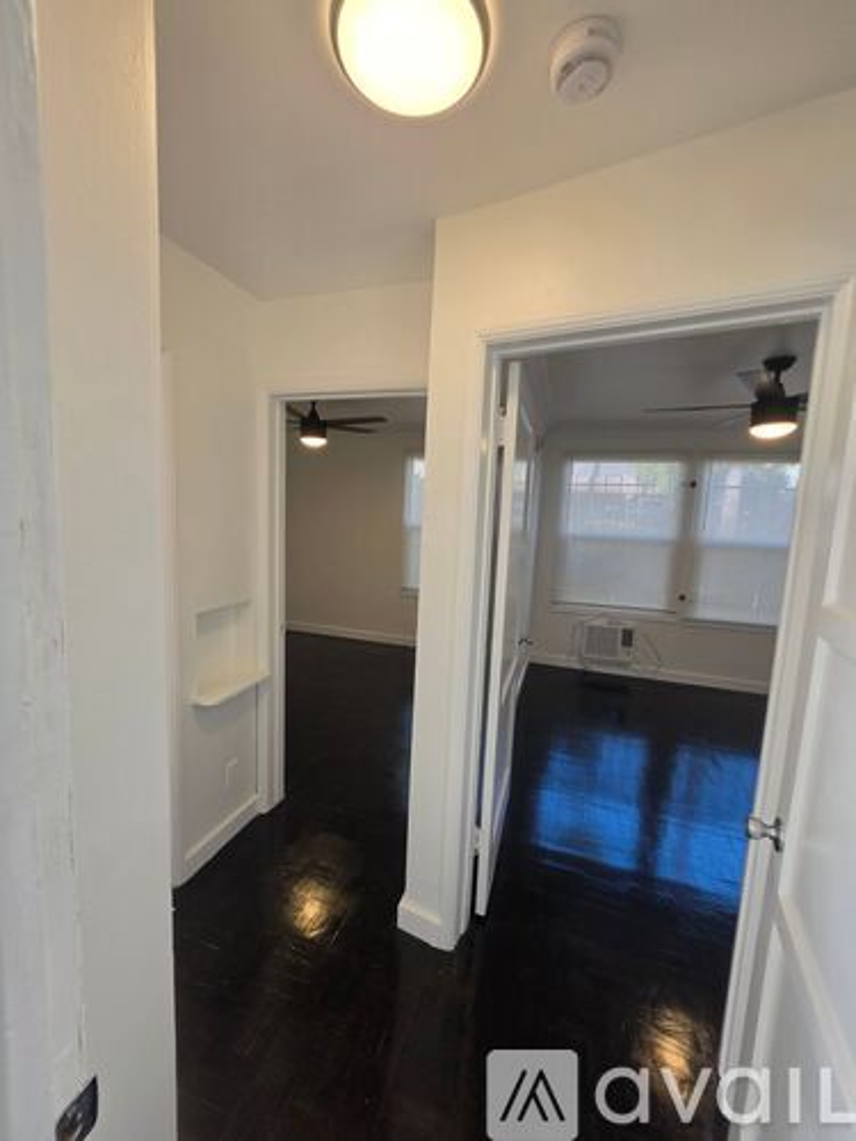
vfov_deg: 106.2
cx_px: 428
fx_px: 429
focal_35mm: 13
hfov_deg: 89.9
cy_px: 570
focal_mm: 2.2
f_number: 1.9
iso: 40
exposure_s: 1/120
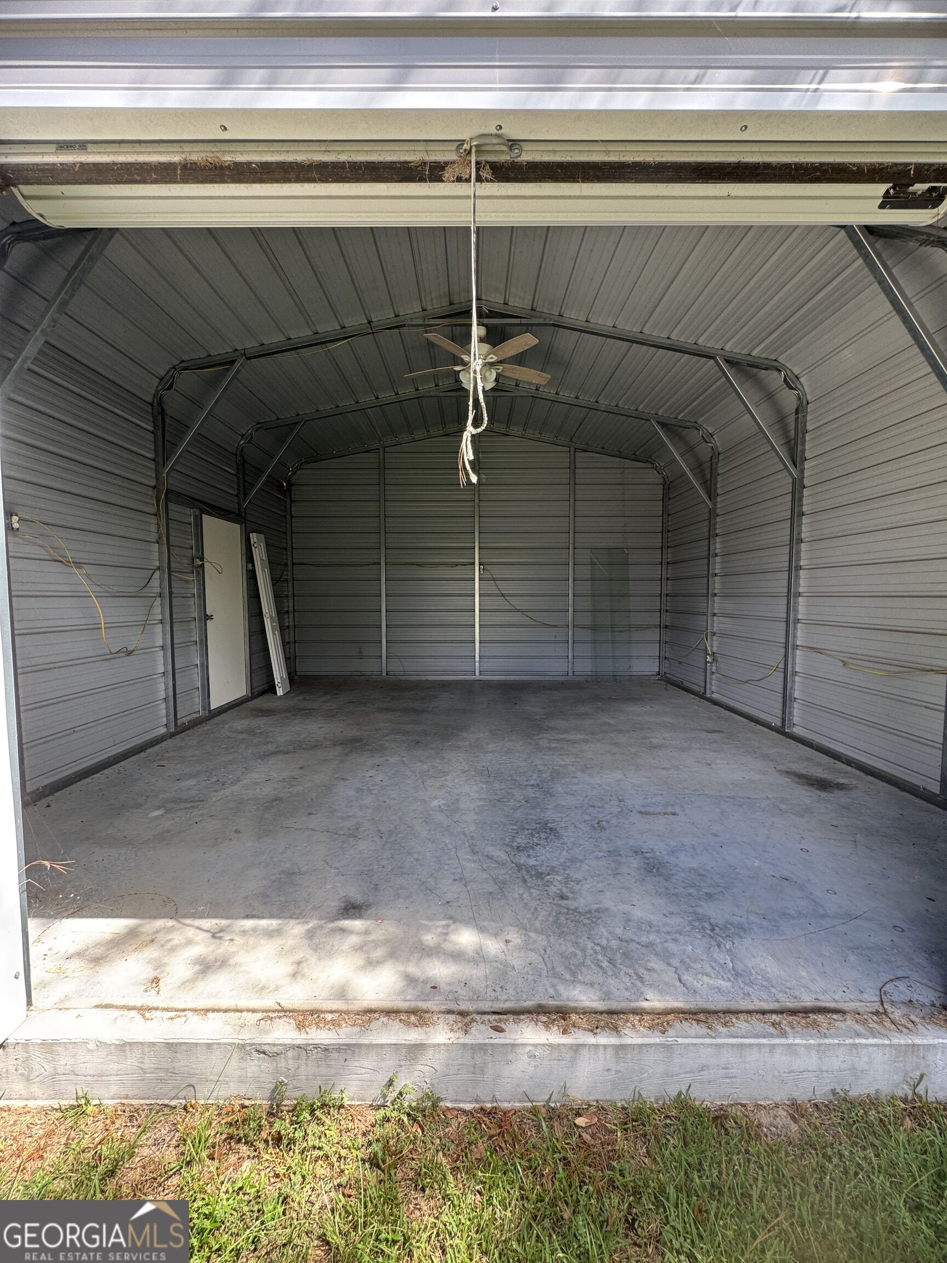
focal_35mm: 14
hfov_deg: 85.7
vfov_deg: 102.1
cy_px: 632
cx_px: 474
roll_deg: -0.3
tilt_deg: -4.2
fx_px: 511
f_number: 2.2
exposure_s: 1/99
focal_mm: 2.22
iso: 64
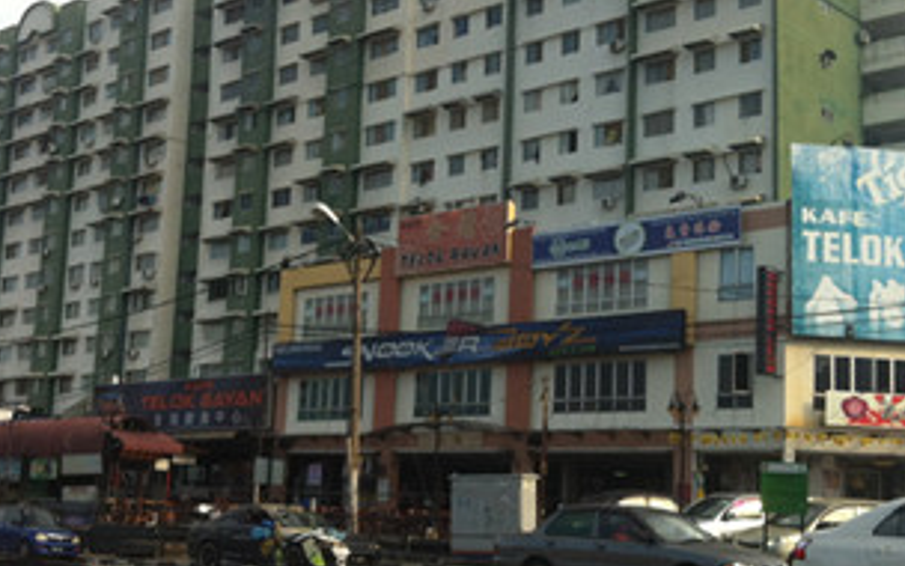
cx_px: 363
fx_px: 1505
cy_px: 267
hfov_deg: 33.4
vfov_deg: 21.3
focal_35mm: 61
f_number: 2.8
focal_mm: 3.85
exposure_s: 1/754
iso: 80
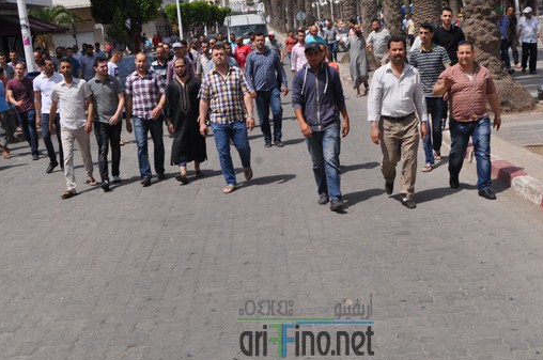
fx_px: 883
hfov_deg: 34.1
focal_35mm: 59
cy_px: 156
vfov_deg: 23.0
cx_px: 306
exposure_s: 1/500
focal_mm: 31
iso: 200
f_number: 11
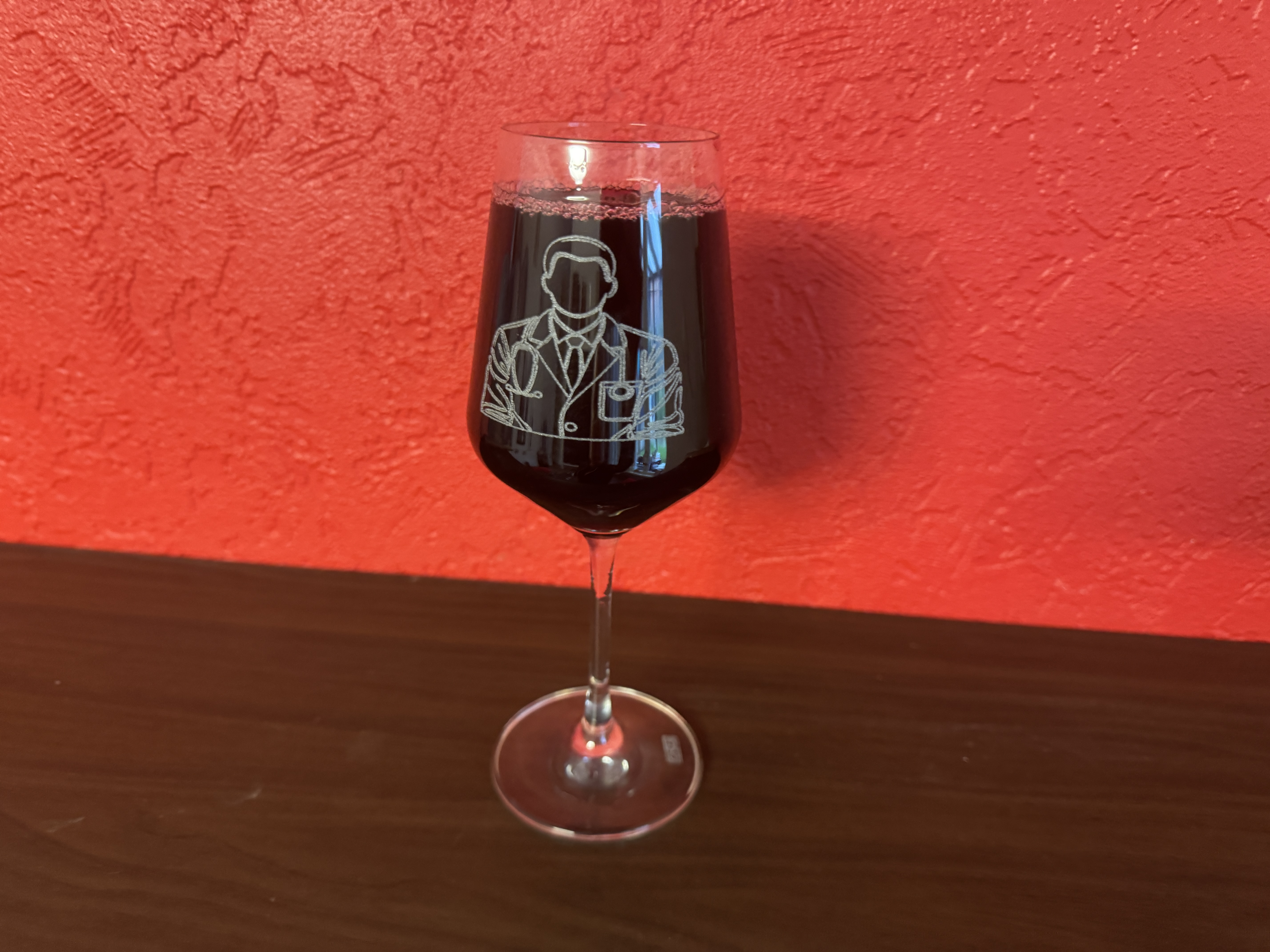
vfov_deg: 56.8
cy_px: 476
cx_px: 635
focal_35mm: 24
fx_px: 881
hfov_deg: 71.6
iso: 800
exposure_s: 1/33
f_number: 1.78
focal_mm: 6.76
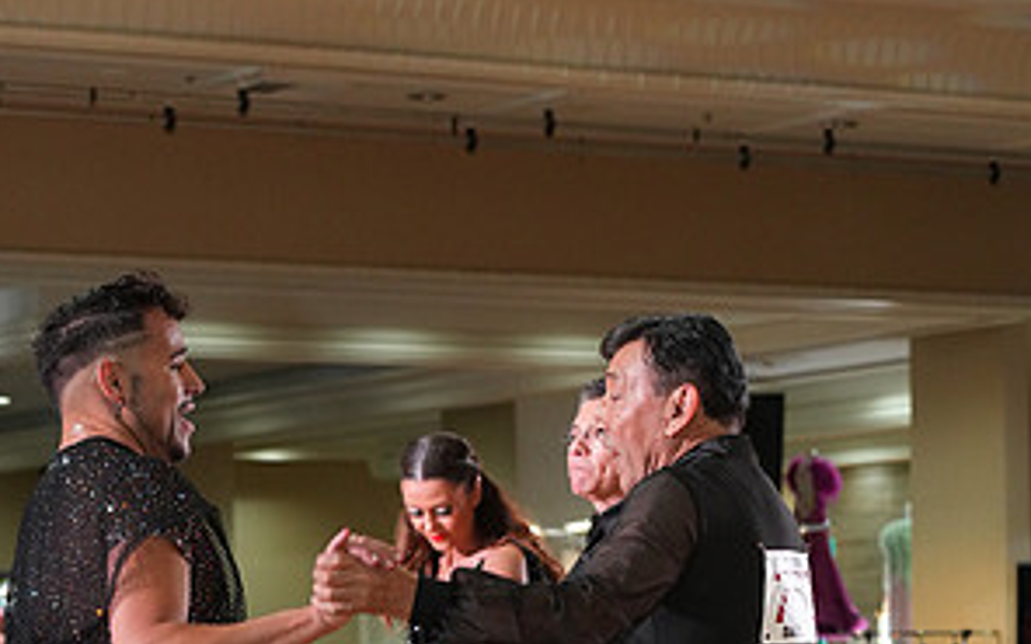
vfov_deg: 9.0
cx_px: 434
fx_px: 4046
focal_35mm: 144
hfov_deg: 14.5
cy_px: 776
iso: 2500
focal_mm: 72
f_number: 5
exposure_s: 1/200
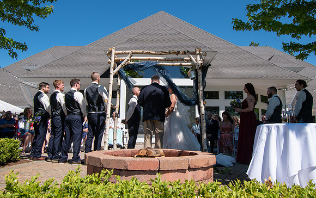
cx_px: 155
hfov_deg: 60.9
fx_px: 269
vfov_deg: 40.5
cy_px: 91
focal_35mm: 31
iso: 200
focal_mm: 20
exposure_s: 1/400
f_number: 10
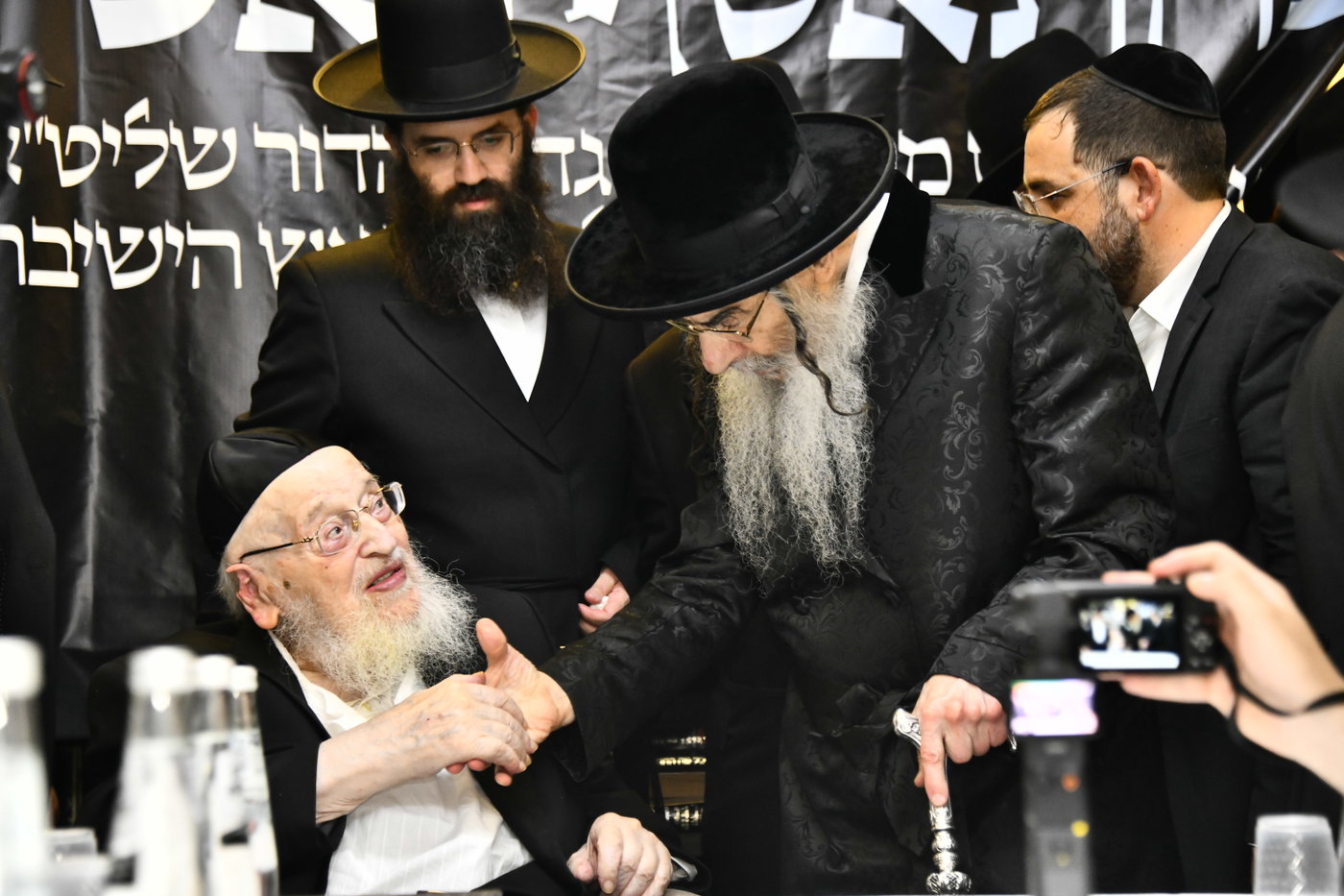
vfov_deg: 13.7
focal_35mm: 100
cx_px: 672
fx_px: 3733
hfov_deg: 20.4
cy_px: 448
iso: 2000
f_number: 5.6
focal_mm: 100
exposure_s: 1/125
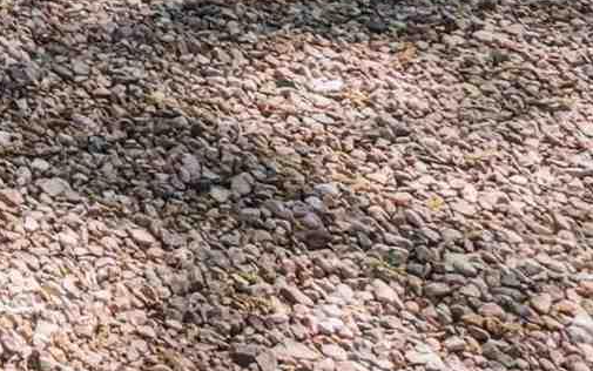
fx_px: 1503
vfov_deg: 10.4
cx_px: -626
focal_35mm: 93
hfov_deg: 16.4
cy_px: -709
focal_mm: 10
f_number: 8
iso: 100
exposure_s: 1/80
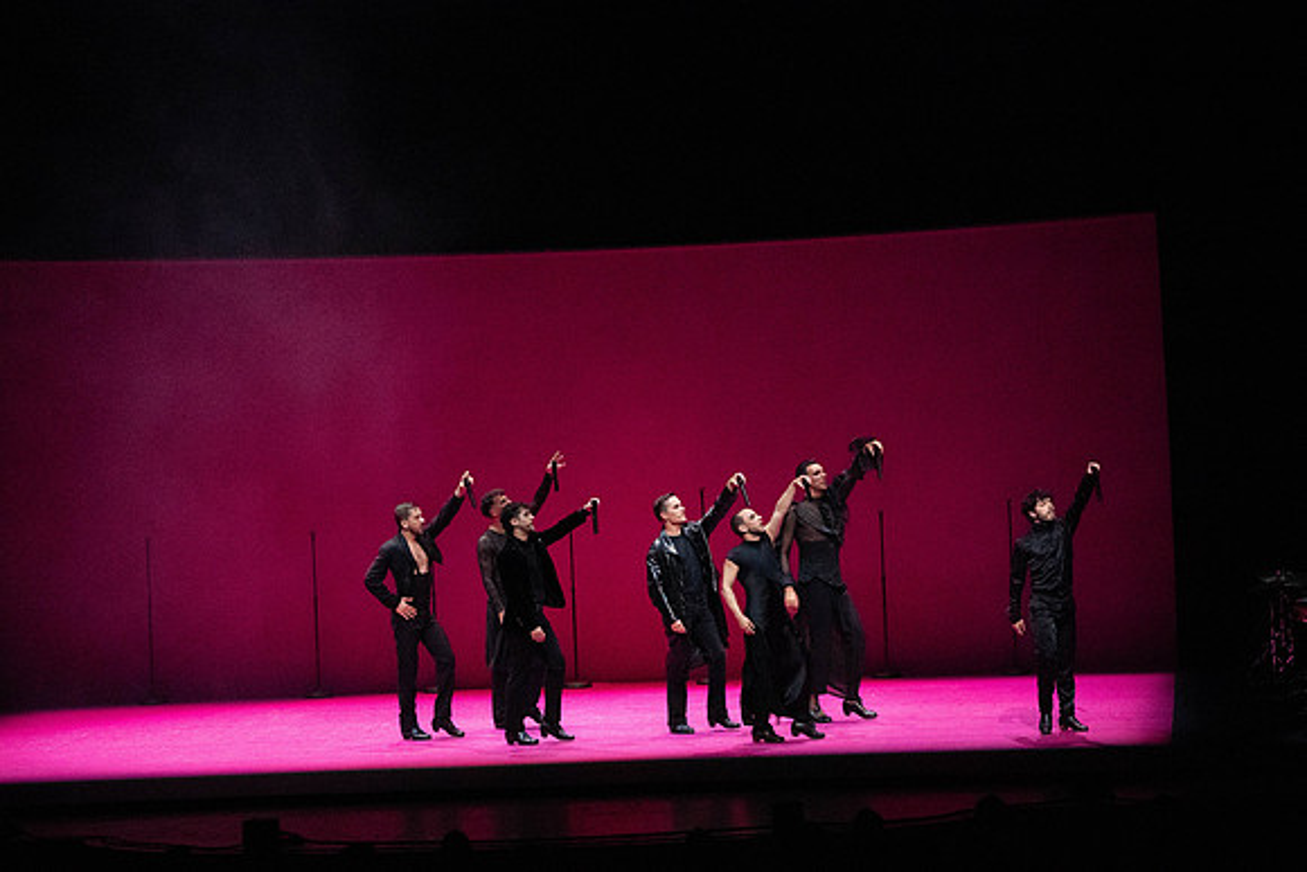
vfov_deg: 10.6
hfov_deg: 15.8
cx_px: 654
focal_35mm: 130
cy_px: 436
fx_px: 4721
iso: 25600
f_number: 9
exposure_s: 1/400
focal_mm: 130
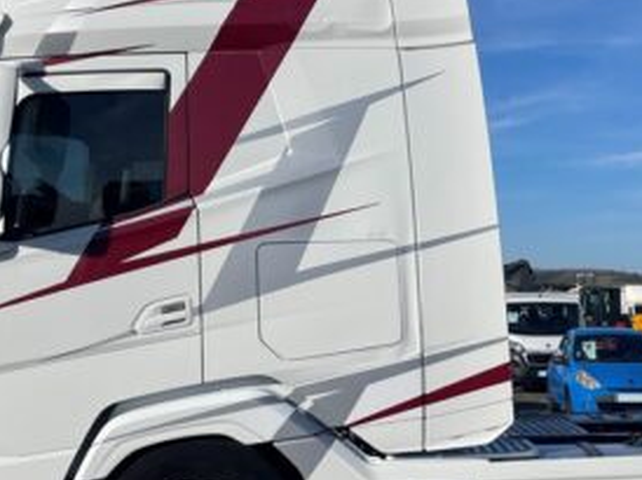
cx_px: 511
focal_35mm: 57
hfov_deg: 32.9
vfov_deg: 25.6
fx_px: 1056
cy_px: 286
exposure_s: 1/7299
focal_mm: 4.2
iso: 32
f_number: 1.6
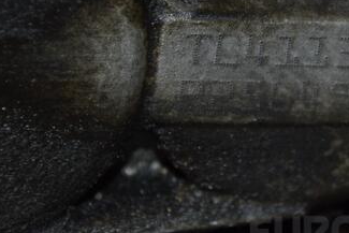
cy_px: 89
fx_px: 2821
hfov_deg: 7.1
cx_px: 230
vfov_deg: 4.7
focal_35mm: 291
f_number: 5.6
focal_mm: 105
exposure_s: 1/60
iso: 800
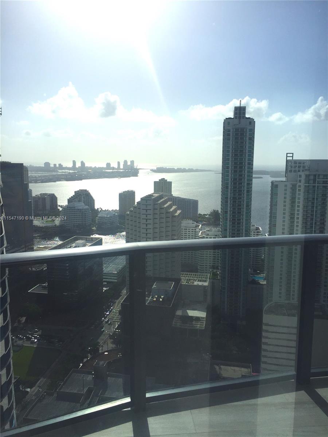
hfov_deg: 48.2
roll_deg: -1.0
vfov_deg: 61.7
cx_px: 164
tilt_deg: -6.5
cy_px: 218
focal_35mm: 29
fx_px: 366
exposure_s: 1/3300
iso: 32
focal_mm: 4.15
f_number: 2.2
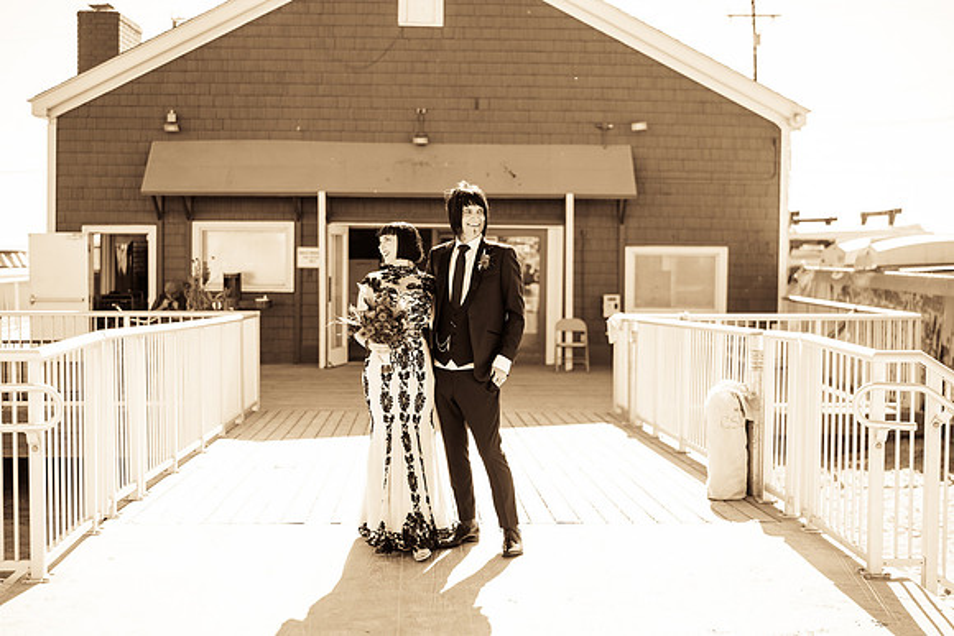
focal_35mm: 50
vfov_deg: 27.0
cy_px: 318
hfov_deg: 39.6
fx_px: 1325
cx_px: 477
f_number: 1.8
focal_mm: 50
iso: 200
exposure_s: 1/2500
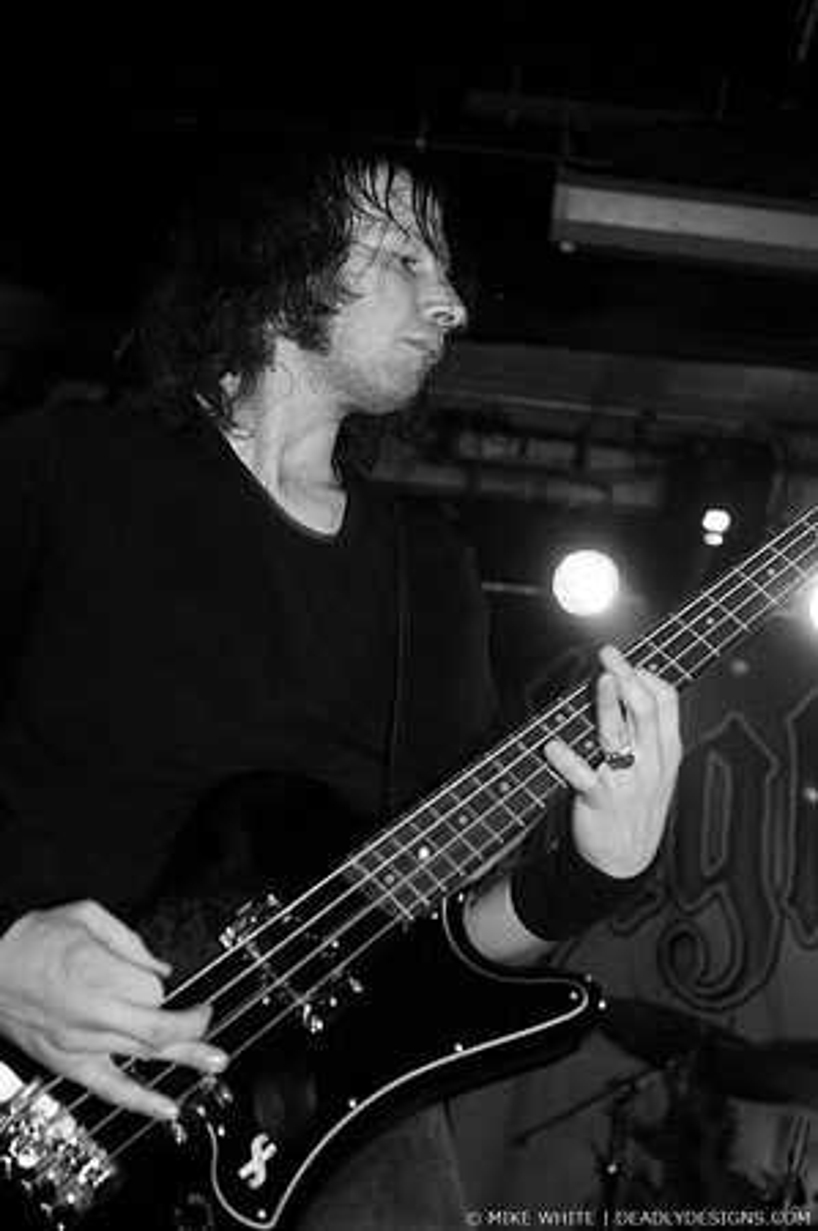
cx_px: 409
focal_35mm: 52
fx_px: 1793
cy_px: 616
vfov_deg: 37.9
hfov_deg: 25.7
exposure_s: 1/50
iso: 800
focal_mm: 35
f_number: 2.8
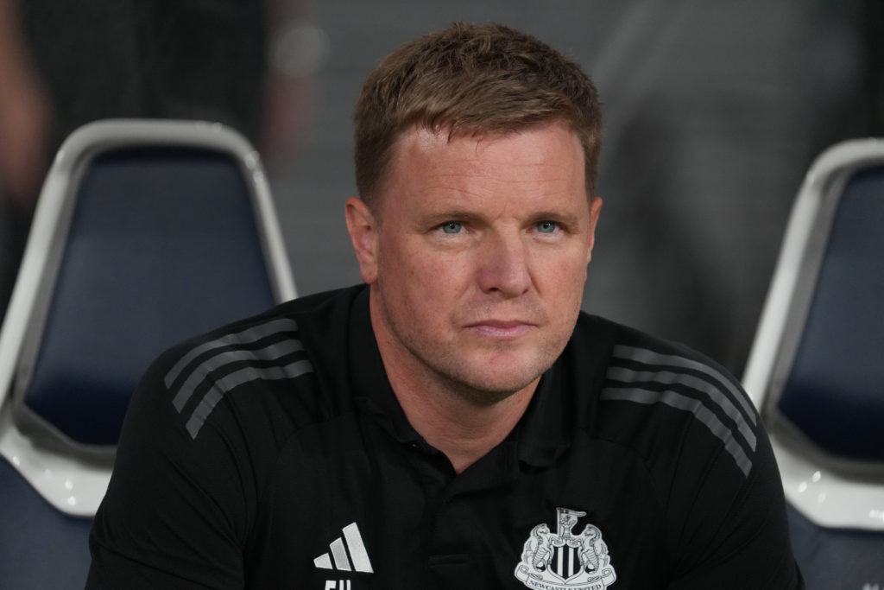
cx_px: 442
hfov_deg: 3.4
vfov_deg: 2.3
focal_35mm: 600
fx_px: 14734
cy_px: 295
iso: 5000
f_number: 6.3
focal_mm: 600
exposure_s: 1/640
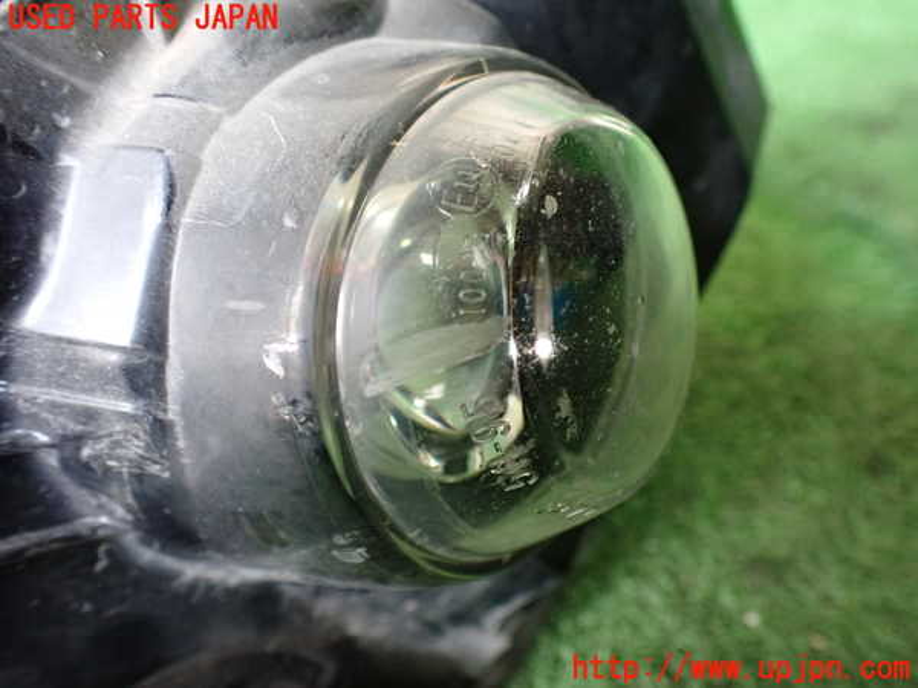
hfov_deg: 60.0
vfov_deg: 46.8
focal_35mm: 30
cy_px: 344
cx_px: 459
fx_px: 796
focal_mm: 5.4
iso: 800
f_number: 2.3
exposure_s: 1/80
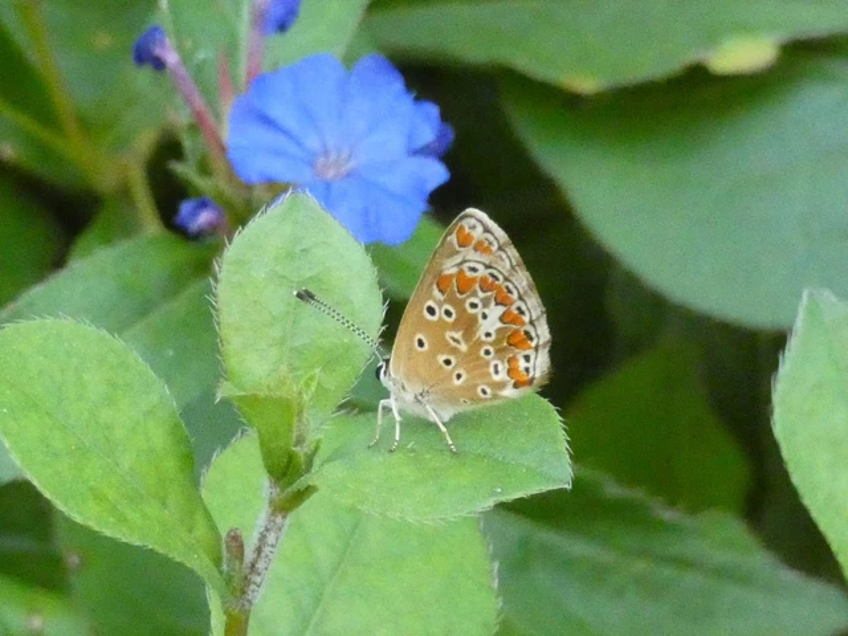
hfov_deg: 13.7
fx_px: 3528
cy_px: 318
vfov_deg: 10.3
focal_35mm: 144
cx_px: 424
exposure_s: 1/250
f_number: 5.3
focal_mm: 25.8
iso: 3200
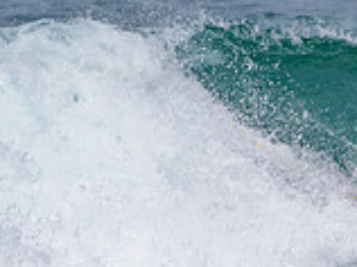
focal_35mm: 2167
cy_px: 218
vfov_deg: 0.7
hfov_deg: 0.9
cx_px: 655
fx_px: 22315
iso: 90
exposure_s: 1/2000
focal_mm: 500
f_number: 5.6
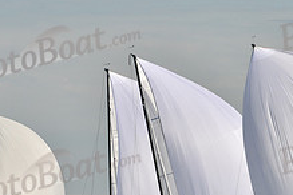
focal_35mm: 1060
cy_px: 228
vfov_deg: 1.3
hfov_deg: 1.9
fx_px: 8627
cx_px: 211
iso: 250
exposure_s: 1/1250
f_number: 8
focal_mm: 400
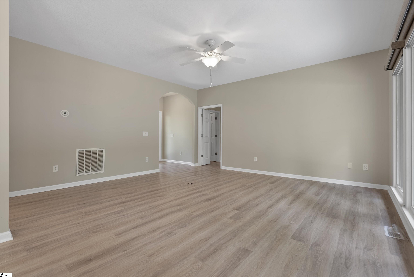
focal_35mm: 16
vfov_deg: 73.8
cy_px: 138
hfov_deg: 96.7
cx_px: 207
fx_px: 184
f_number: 8
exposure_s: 1/2.5
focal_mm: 16
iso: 200
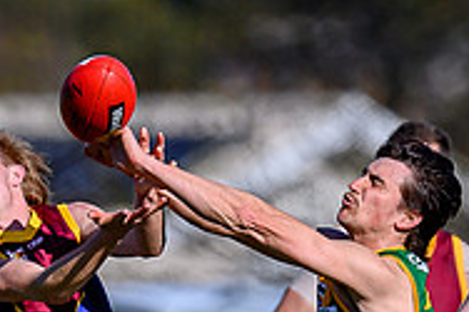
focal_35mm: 2516
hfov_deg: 0.8
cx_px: 137
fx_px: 32749
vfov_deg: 0.5
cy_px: 385
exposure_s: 1/2000
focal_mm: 500
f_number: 4
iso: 100
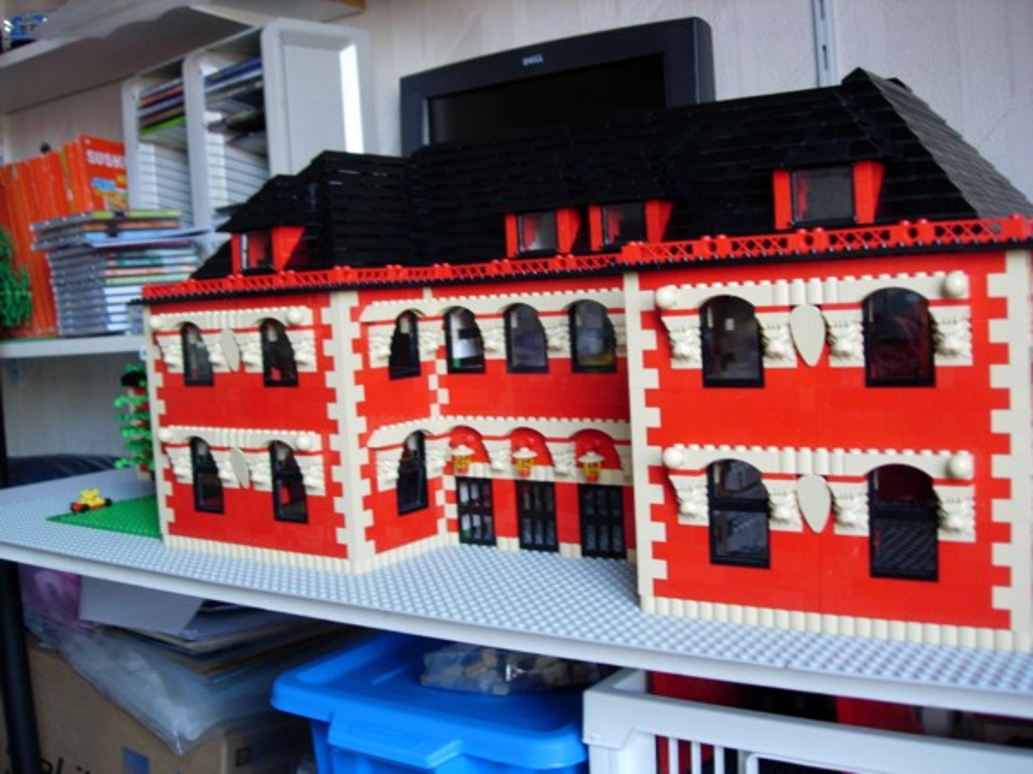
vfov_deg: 37.7
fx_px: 1134
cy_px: 387
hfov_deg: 49.0
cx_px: 516
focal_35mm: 38
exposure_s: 1/32
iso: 112
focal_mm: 7.8
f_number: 2.8
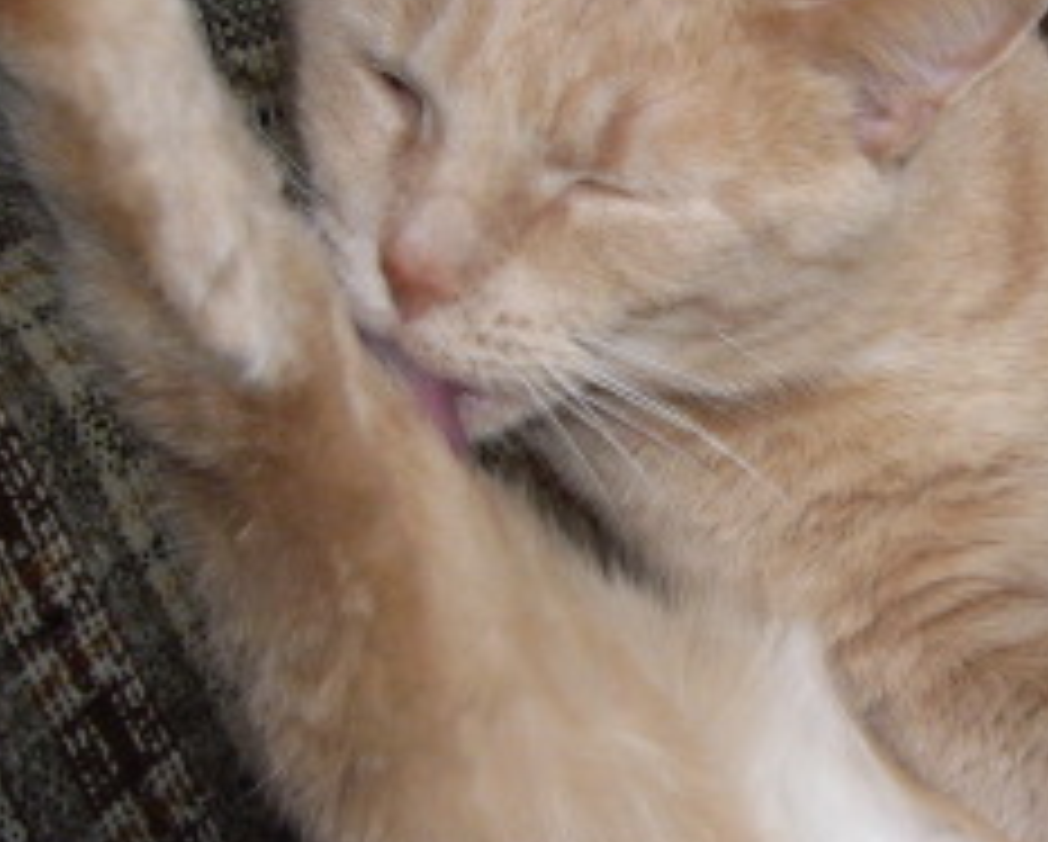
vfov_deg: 20.5
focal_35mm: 75
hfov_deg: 24.4
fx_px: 2329
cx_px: 1008
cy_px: 468
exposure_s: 1/30
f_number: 2.8
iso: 100
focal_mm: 4.6
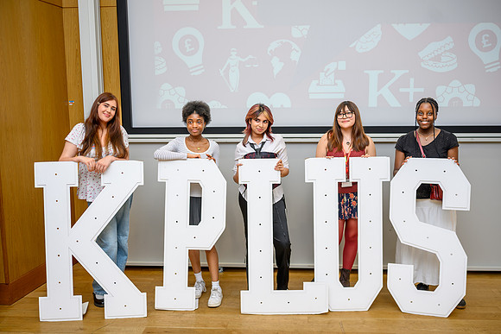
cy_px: 167
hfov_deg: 53.5
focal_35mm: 36
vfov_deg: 37.2
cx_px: 250
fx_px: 497
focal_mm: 35
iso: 200
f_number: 2.2
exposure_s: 1/200
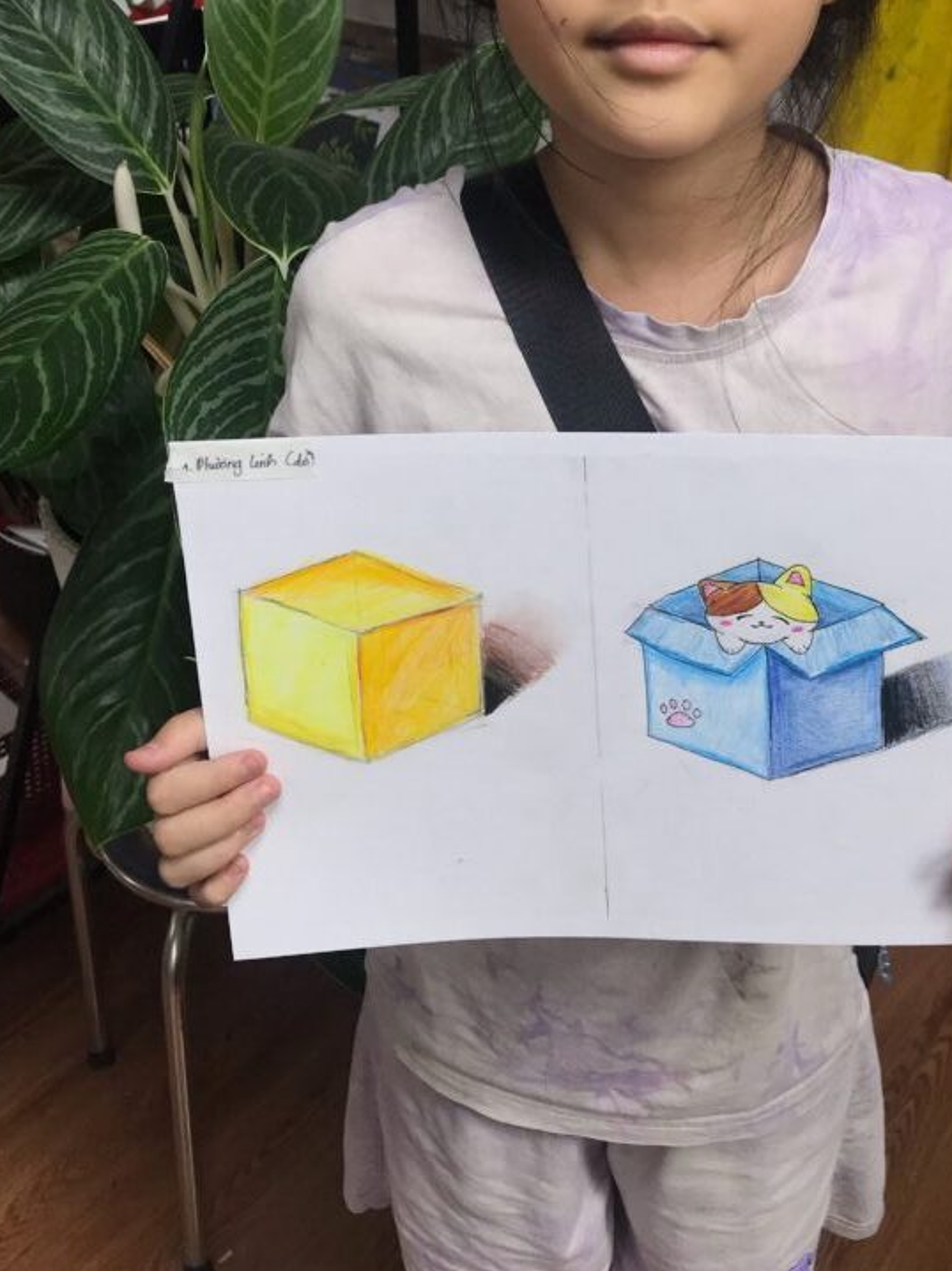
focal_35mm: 39
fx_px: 1431
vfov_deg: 47.1
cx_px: 561
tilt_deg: -25.1
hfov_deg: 36.7
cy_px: 418
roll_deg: -0.7
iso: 32
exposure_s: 1/100
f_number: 1.8
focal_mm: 3.99
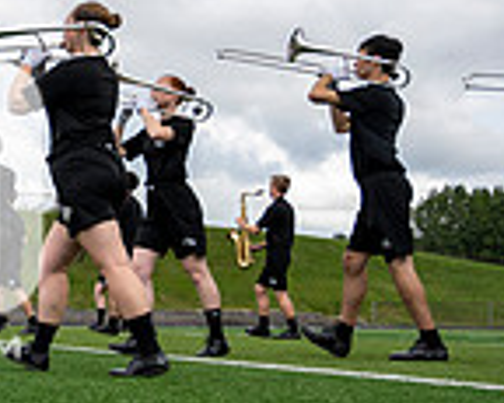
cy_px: 223
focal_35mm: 91
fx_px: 1356
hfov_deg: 18.9
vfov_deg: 16.9
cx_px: -220
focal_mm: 24
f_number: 4
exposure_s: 1/800
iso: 250
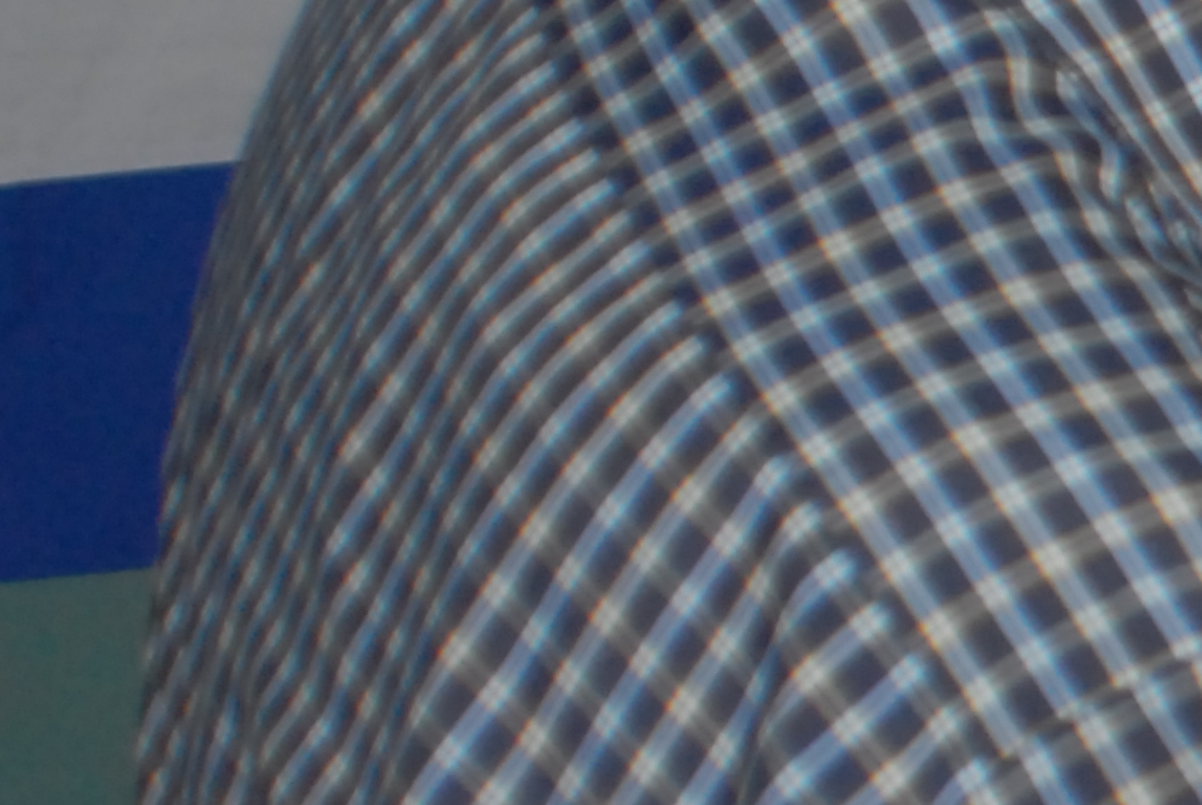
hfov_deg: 9.9
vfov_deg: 7.2
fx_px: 6418
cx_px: 2479
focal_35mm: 192
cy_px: 495
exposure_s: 1/250
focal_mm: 28
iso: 500
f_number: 3.5
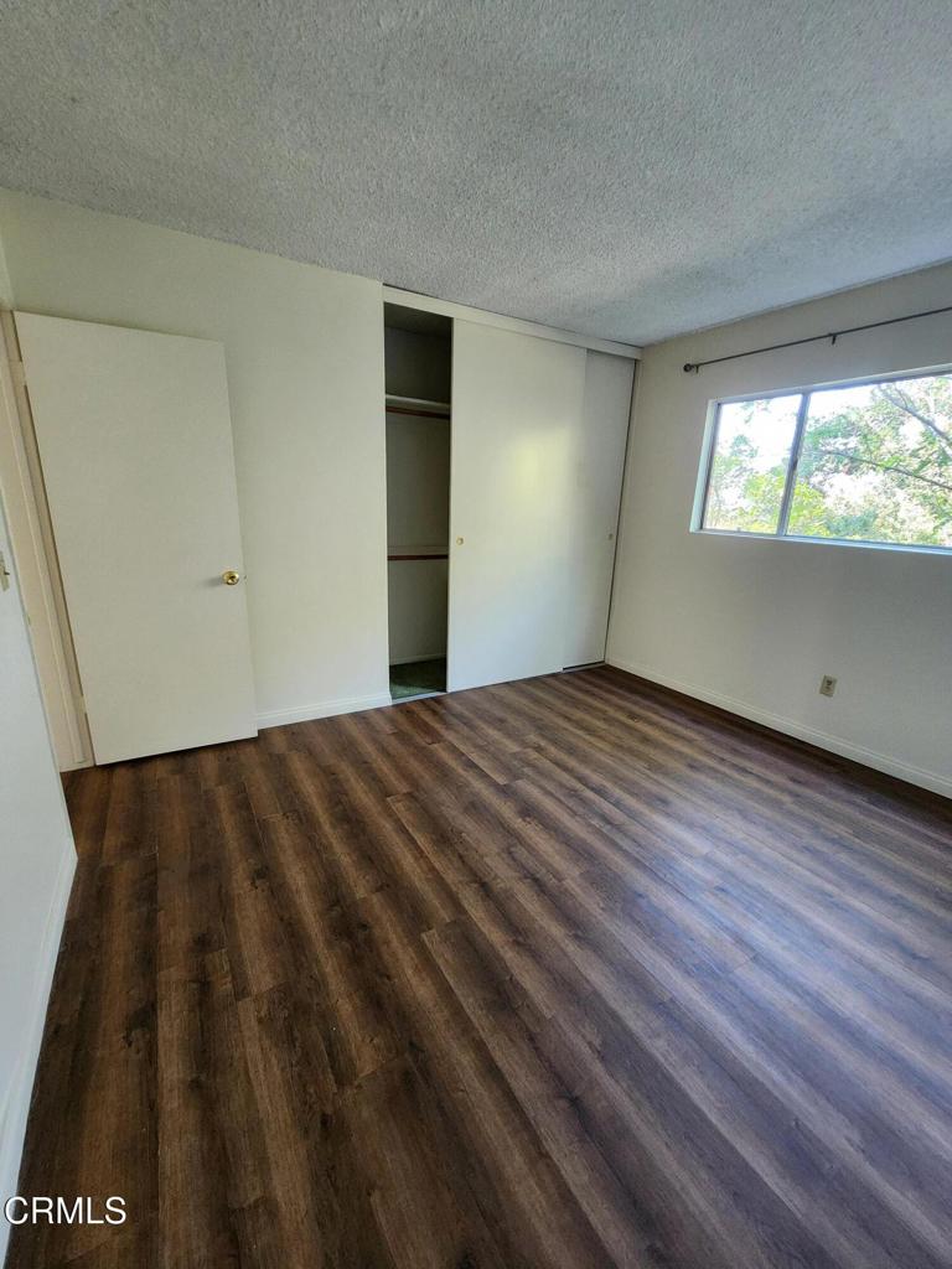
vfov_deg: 106.2
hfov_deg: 89.9
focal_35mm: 13
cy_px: 634
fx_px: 477
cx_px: 476
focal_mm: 2.2
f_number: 2.2
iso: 320
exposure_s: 1/40
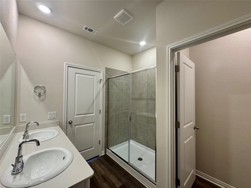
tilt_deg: +1.1
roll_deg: -0.6
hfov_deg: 102.1
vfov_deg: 85.7
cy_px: 94
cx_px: 126
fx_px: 102
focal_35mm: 14
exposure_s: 1/120
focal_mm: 2.22
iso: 200
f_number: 2.2
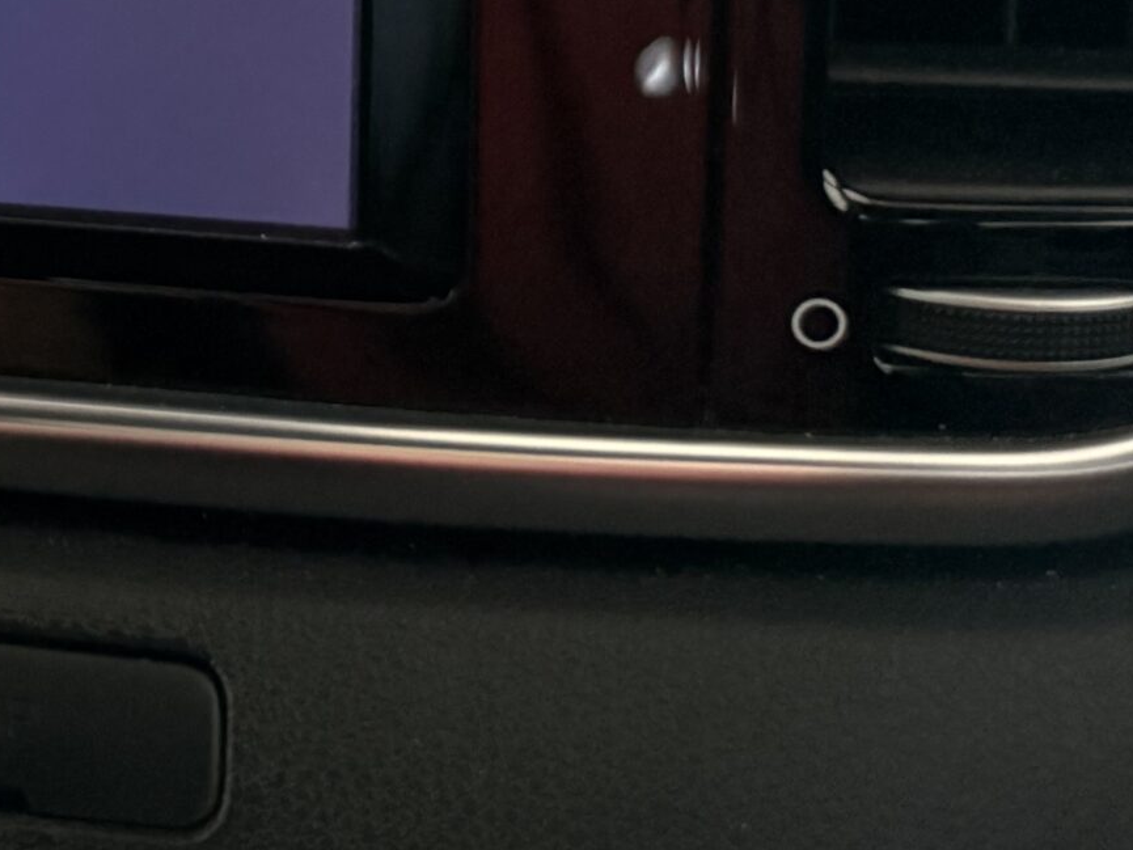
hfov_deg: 24.4
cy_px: -261
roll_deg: +1.9
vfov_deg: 19.1
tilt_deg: -15.3
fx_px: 2324
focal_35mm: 71
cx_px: -286
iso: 1000
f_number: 1.78
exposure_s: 1/38
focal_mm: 6.76
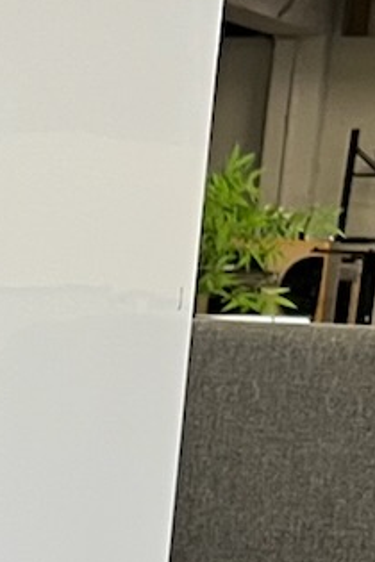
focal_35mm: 176
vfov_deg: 10.8
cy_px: 1072
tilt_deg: -16.0
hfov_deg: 7.4
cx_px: -439
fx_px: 2750
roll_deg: -2.9
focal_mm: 5.1
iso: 64
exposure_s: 1/50
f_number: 1.6
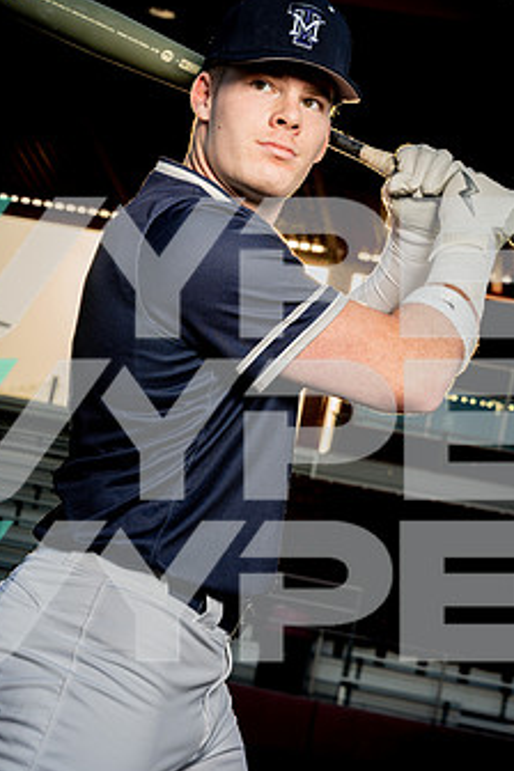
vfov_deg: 23.4
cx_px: 218
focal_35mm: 87
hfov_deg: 15.7
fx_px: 1863
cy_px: 431
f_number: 8
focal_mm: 65
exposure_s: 1/250
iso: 125
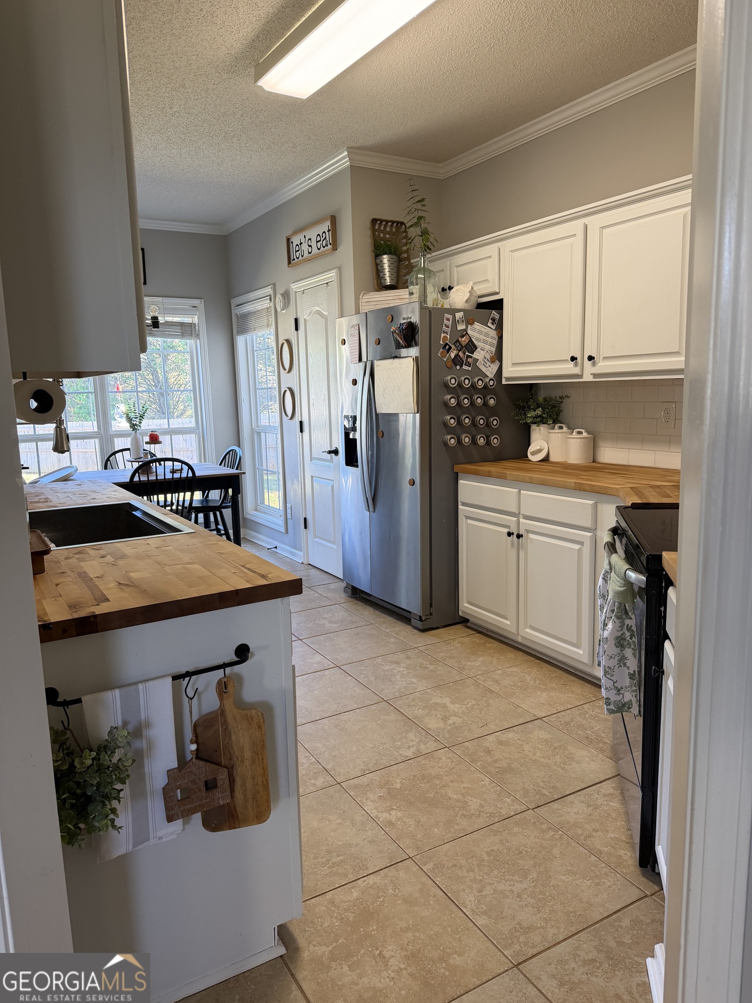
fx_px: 695
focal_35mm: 24
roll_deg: +0.8
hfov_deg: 56.8
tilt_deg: -9.5
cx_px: 376
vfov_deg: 71.6
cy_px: 502
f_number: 1.78
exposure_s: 1/120
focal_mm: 6.76
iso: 200
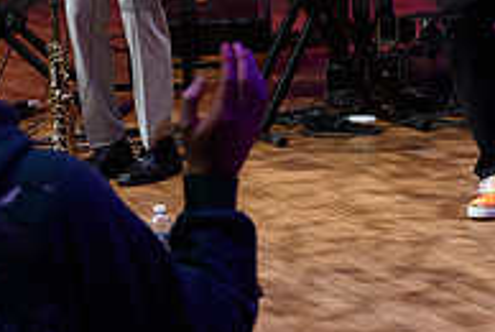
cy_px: -121
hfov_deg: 9.7
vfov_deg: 6.5
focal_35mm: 209
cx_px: -89
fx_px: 2878
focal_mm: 70
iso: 5000
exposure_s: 1/320
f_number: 9
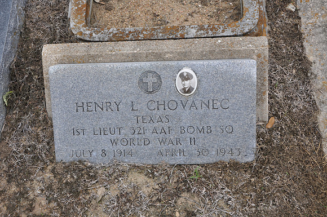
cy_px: 108
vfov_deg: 29.8
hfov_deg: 43.7
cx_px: 164
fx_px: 408
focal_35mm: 45
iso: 200
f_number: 5.6
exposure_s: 1/125
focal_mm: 30
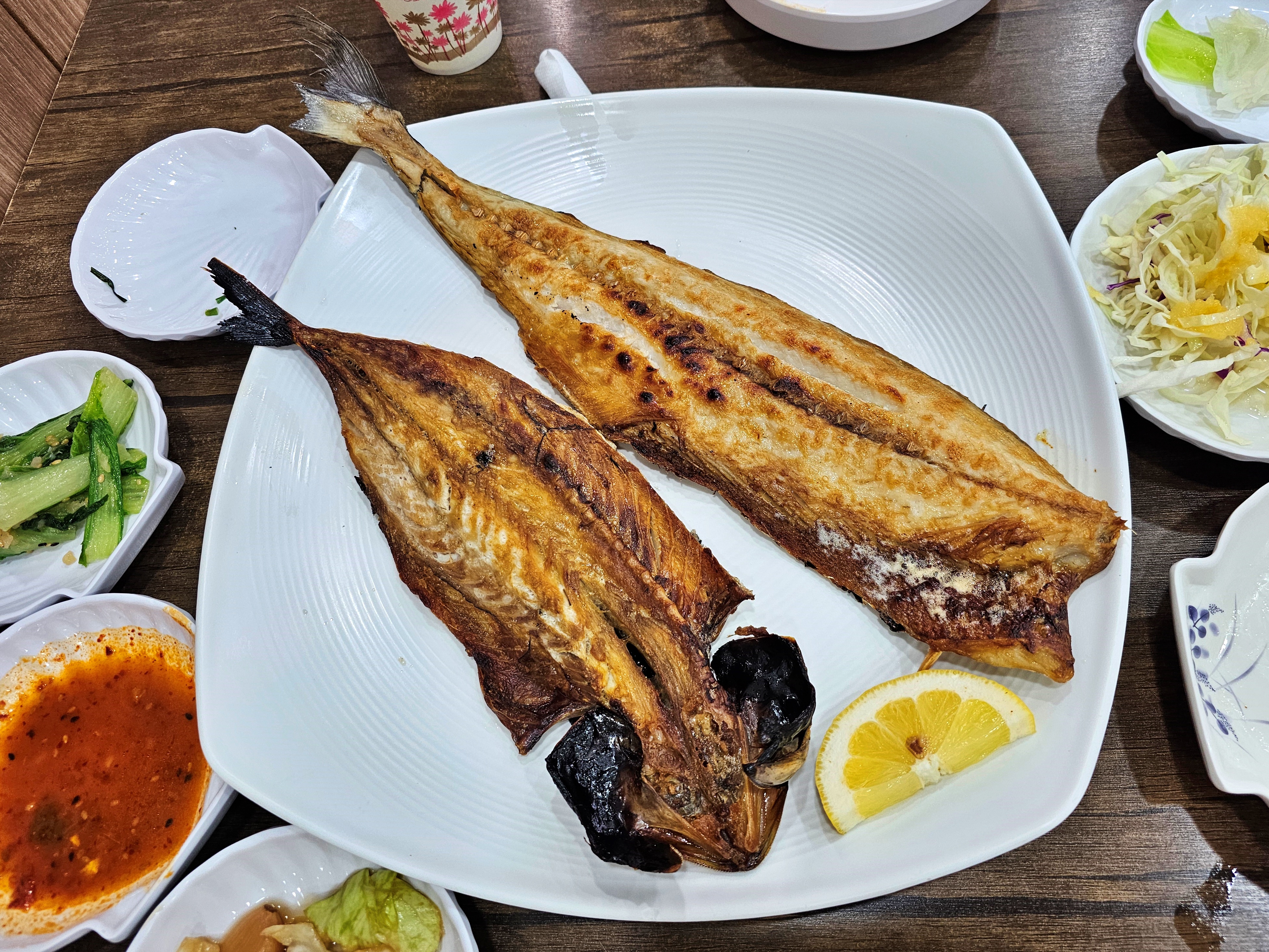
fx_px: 843
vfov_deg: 58.9
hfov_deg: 73.9
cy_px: 476
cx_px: 634
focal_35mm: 23
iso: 160
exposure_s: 1/120
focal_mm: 6.3
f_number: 1.7
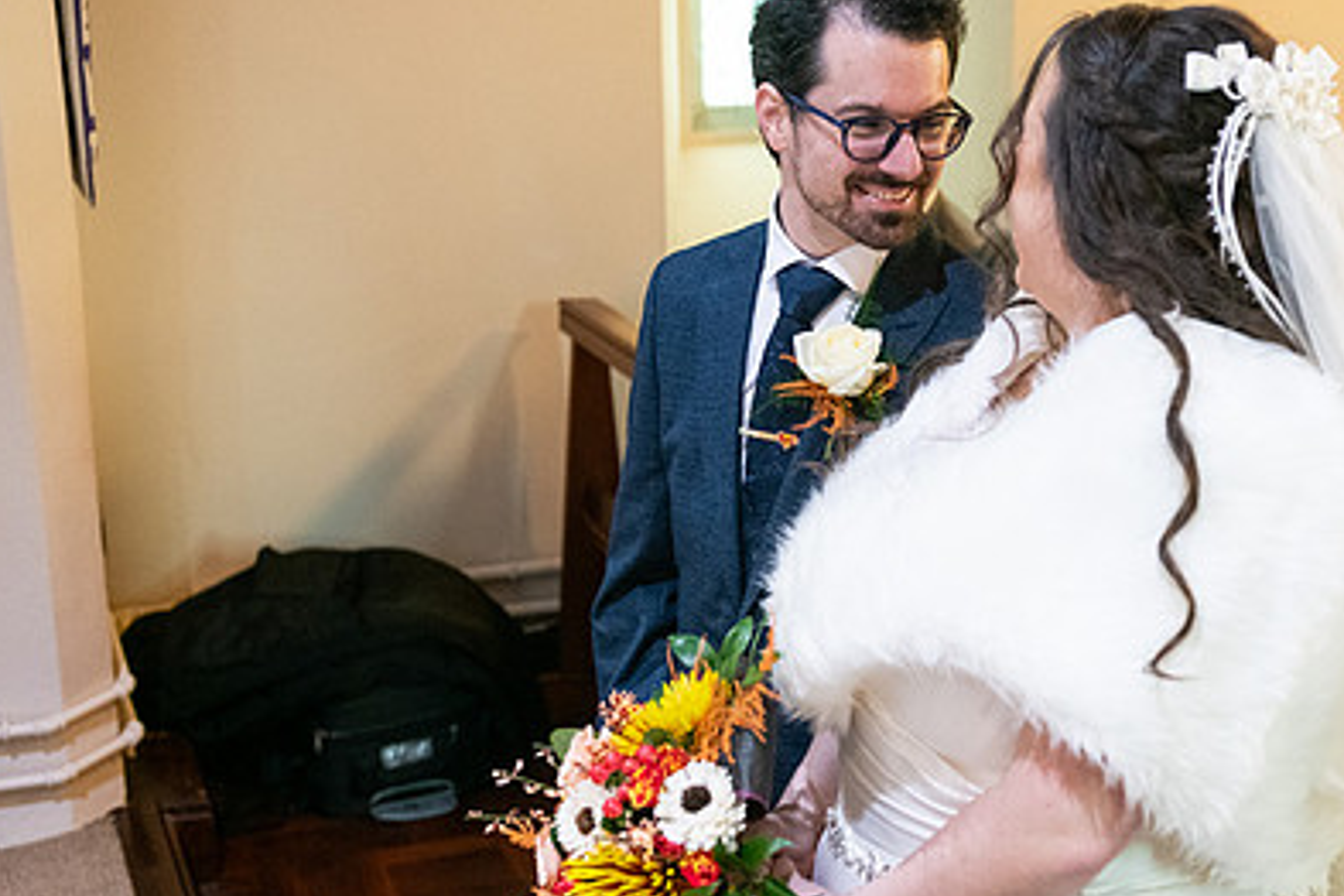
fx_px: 2314
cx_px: 834
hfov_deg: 32.2
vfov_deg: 21.9
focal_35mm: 62
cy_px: 480
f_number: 3.5
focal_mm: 42
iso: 1600
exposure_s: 1/160
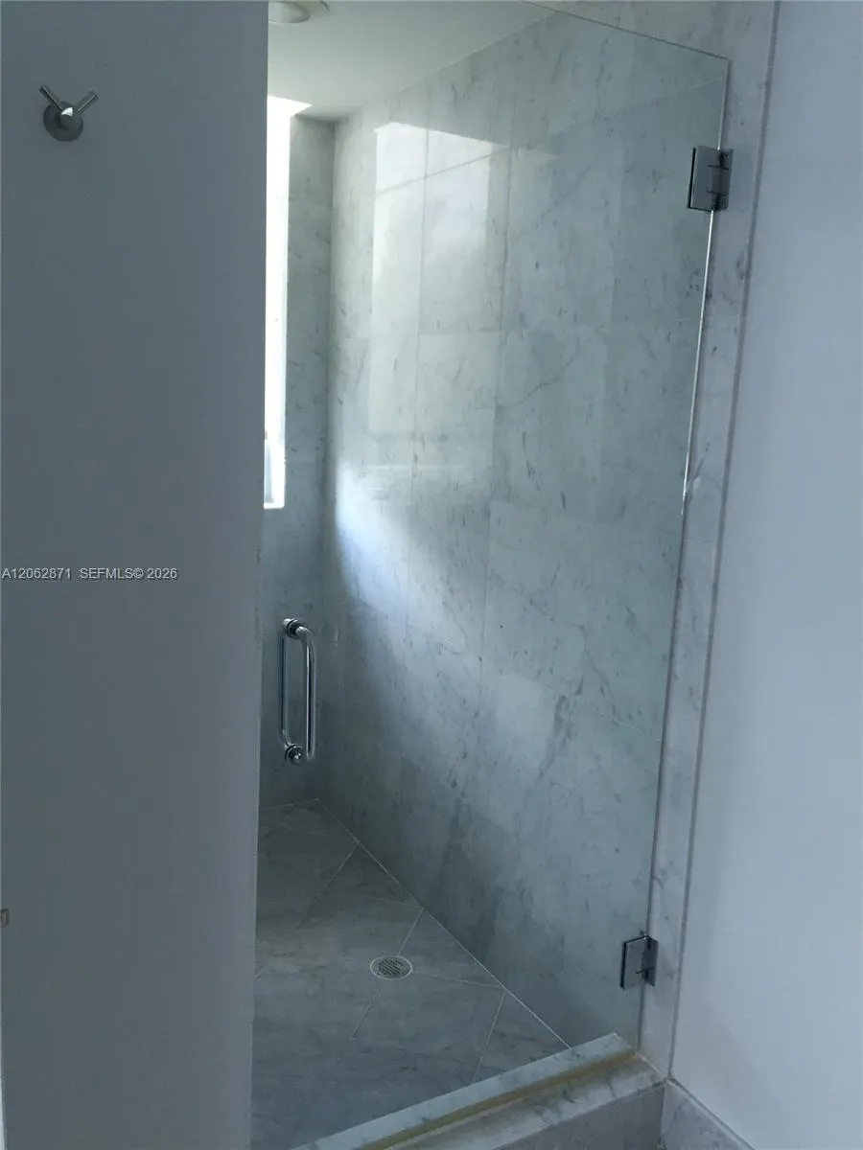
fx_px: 964
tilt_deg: -10.0
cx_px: 432
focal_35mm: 29
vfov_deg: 61.7
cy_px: 575
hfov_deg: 48.2
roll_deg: -3.0
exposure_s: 1/30
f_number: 2.2
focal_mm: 4.15
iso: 64
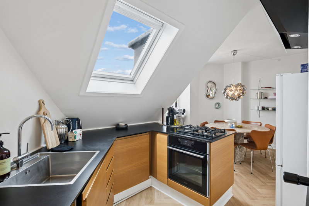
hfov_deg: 90.0
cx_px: 154
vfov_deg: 67.4
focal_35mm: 18
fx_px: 154
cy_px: 103
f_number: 8
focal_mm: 18
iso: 250
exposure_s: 1/20
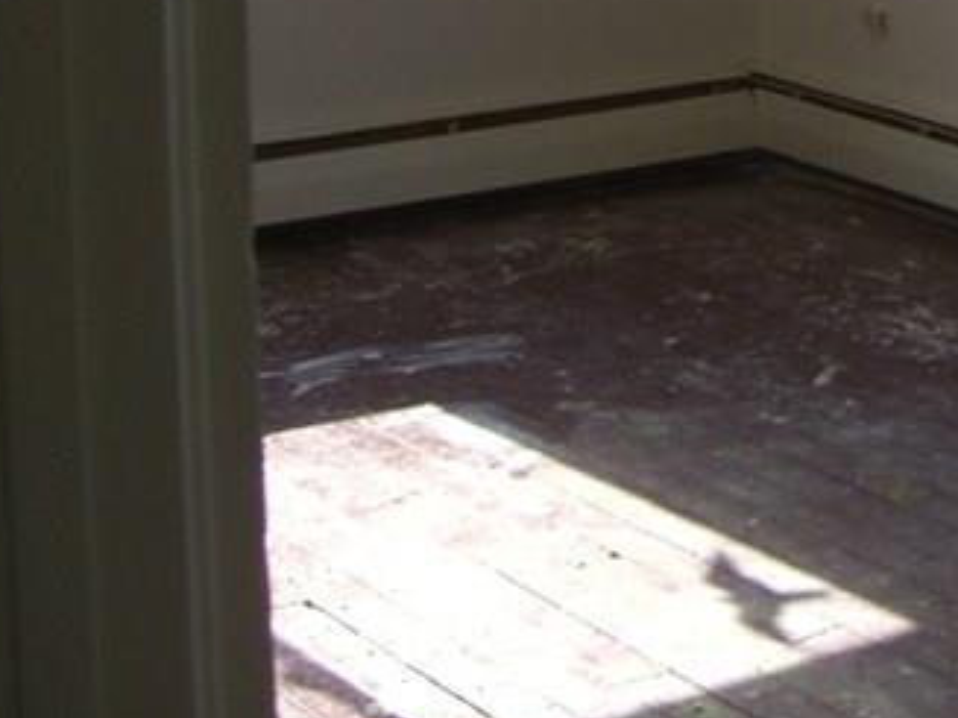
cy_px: -325
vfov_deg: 11.9
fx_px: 3292
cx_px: 1456
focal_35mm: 119
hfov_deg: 15.3
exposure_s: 1/100
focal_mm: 6.2
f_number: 2.7
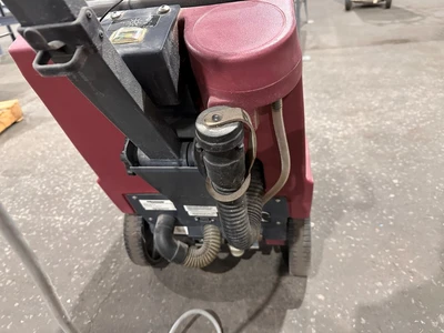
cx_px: 222
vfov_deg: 56.8
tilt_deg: -32.4
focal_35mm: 24
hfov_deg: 71.6
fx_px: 308
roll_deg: +7.5
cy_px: 166
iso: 640
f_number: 1.78
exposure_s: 1/60
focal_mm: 6.86
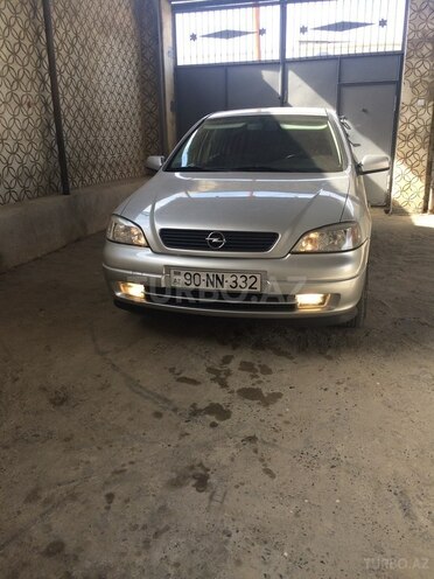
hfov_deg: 48.2
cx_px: 217
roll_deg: +3.2
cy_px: 290
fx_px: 485
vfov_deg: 61.7
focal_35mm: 29
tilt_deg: -19.3
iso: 32
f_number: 2.2
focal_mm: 4.15
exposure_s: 1/178
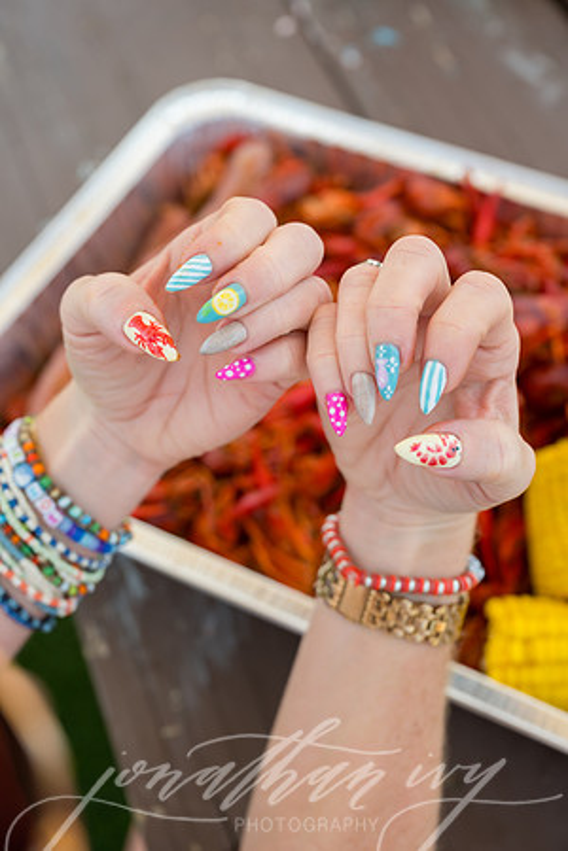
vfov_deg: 33.9
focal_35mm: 59
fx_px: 1396
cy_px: 426
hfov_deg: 23.0
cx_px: 284
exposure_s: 1/400
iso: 100
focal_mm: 59
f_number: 5
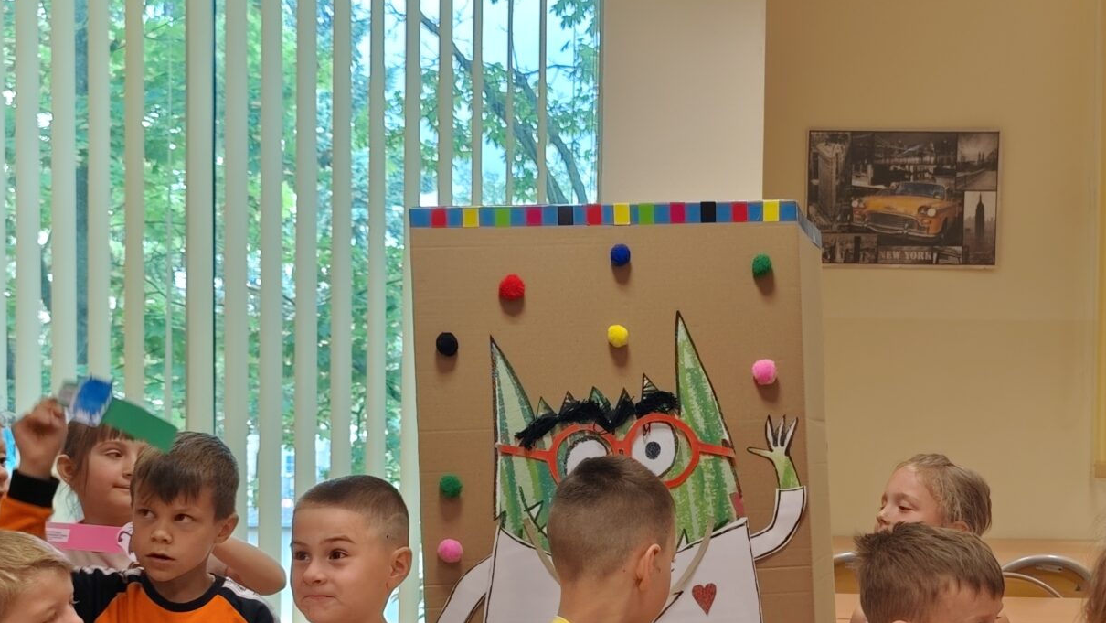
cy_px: 463
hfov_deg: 39.1
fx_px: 1555
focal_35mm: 53
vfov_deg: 22.4
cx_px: 597
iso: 640
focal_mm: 6.19
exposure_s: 1/100
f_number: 1.65
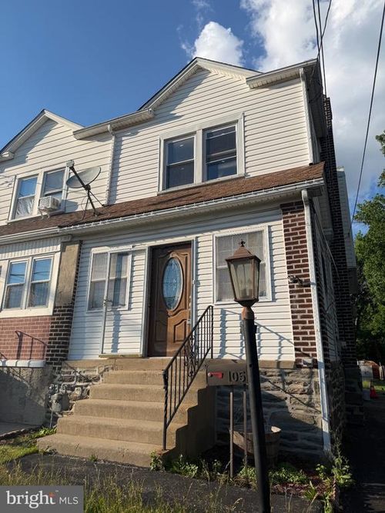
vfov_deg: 71.6
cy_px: 256
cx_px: 192
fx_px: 356
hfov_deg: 56.8
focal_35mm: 24
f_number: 1.78
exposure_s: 1/4673
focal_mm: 6.76
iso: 80
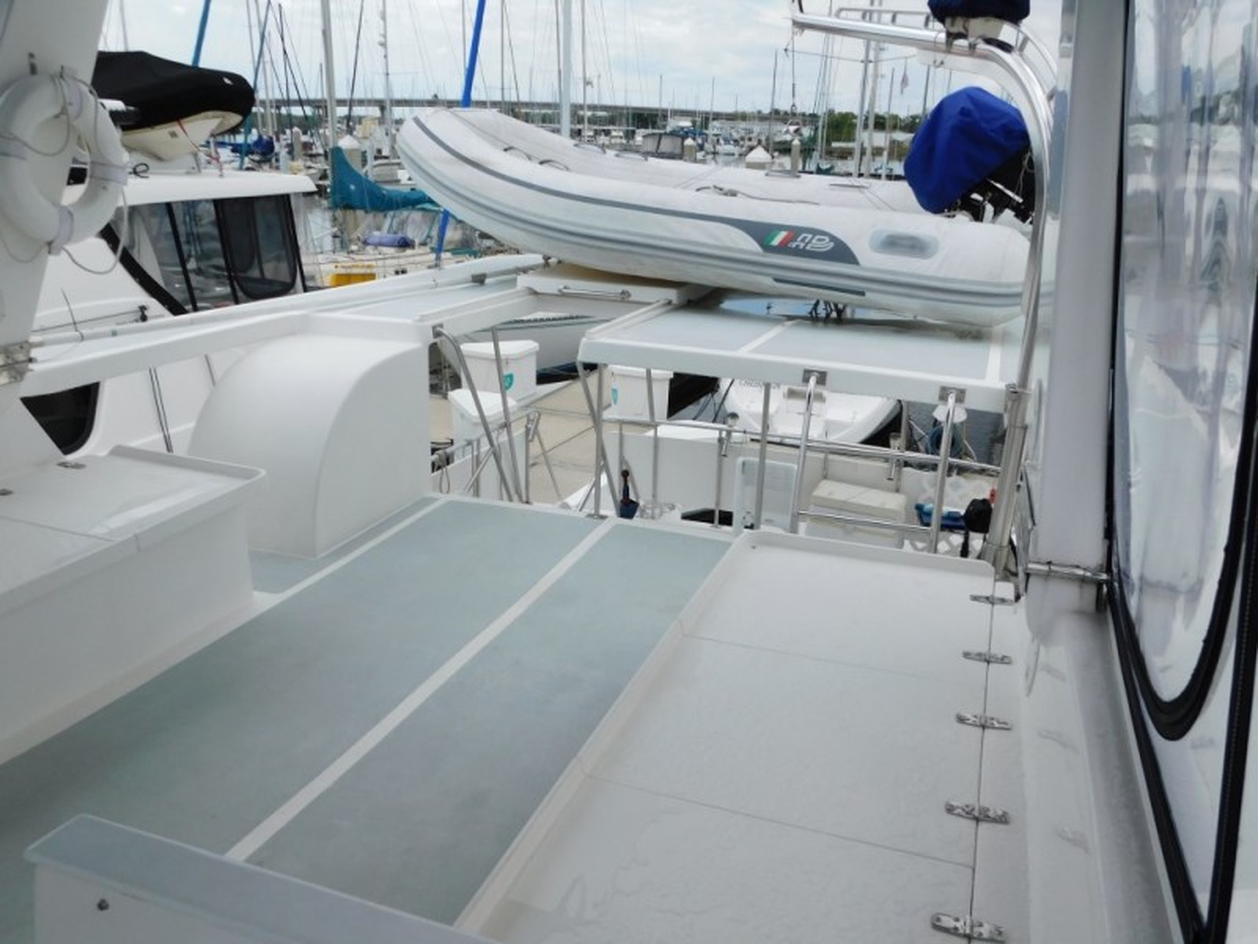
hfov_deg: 63.4
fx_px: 1018
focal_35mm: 28
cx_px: 629
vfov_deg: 49.7
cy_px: 472
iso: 125
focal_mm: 4.9
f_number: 6.4
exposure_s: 1/400
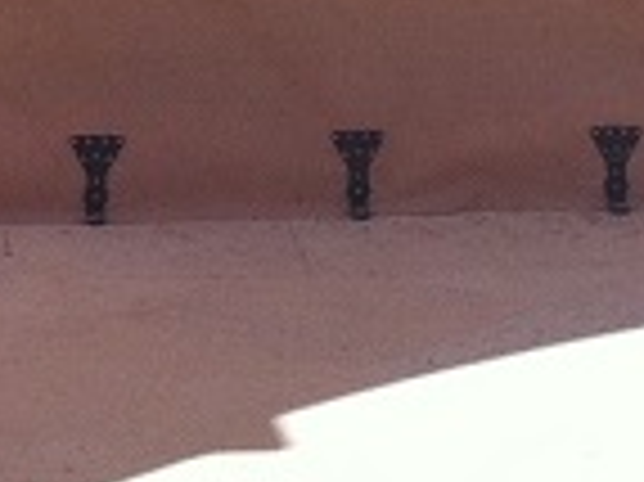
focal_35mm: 241
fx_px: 4480
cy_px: -779
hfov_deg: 8.2
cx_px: 376
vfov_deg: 5.9
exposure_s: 1/1588
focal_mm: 3.85
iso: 80
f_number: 2.8
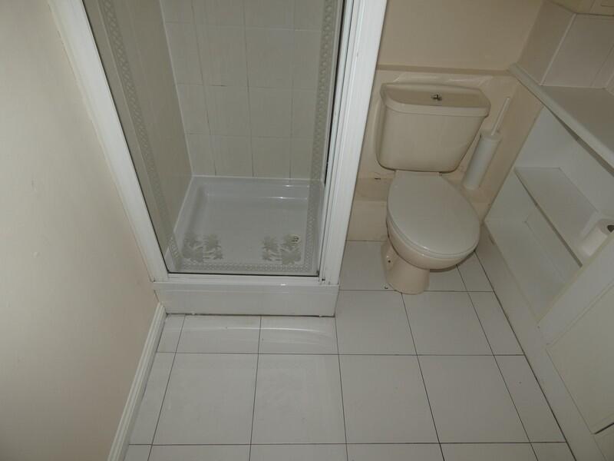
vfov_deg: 66.0
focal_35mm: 20
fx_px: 355
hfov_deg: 81.7
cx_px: 307
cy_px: 230
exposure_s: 1/60
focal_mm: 3.6
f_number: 2.8
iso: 80
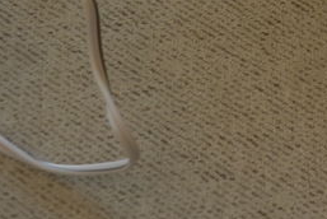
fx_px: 1273
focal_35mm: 140
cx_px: 552
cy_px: -157
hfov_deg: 13.4
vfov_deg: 9.4
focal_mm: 24
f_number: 5
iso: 400
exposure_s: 1/100
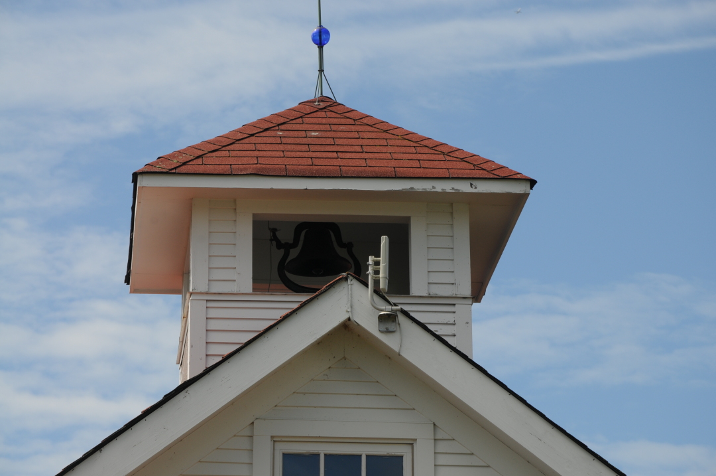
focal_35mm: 158
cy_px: 238
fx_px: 3128
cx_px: 358
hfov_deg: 13.1
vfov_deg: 8.7
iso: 200
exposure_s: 1/400
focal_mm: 105
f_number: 10
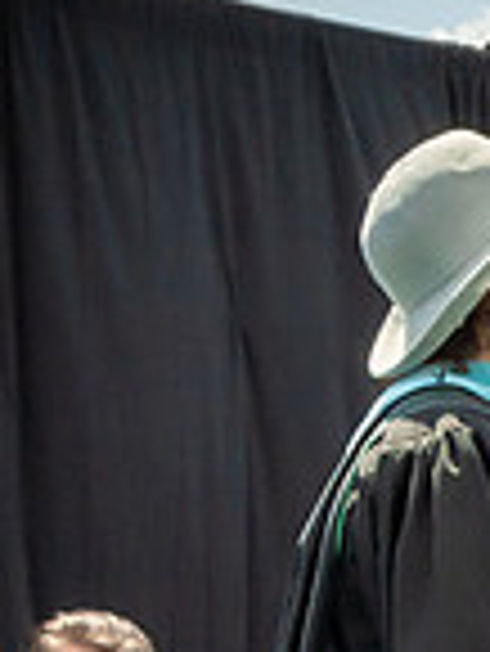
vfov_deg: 10.5
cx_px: 1121
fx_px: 3430
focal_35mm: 182
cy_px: 932
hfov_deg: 7.7
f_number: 7.1
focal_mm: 17
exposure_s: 1/800
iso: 200
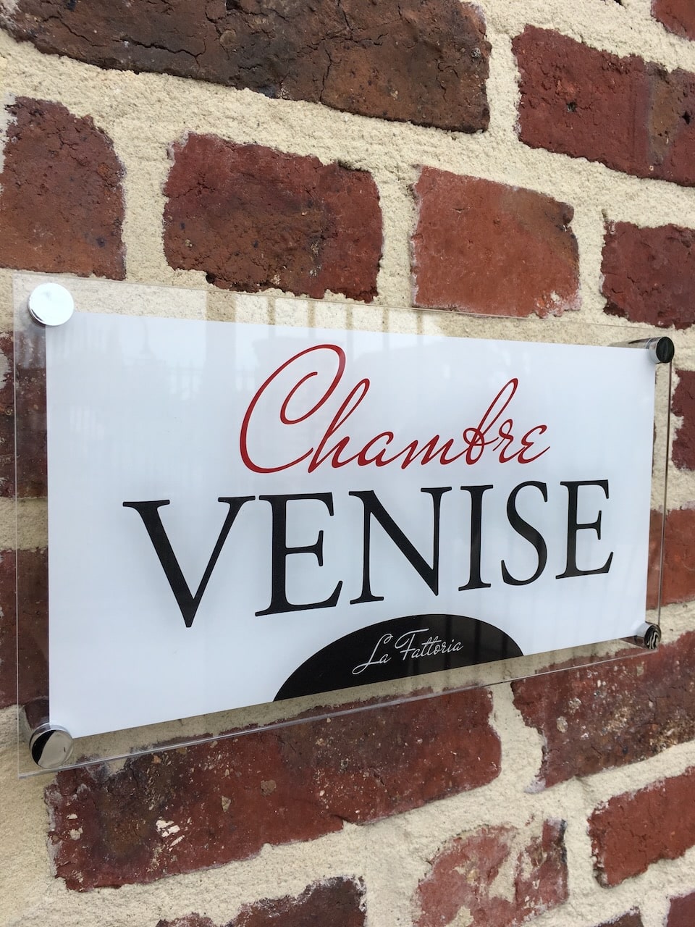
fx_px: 776
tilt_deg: -3.0
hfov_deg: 48.2
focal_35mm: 29
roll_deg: -0.1
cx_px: 348
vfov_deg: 61.7
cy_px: 464
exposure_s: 1/409
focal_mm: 4.15
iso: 25
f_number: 2.2
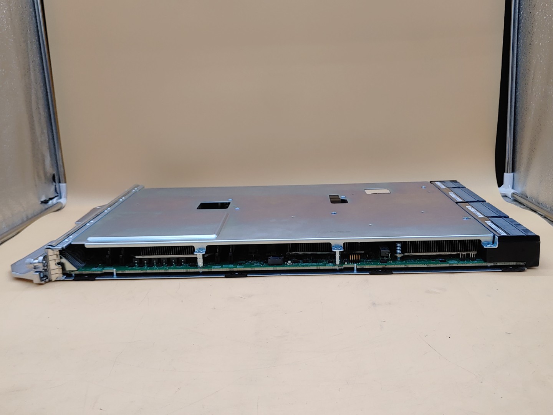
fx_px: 527
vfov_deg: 42.9
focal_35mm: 33
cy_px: 208
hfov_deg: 55.4
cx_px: 276
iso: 50
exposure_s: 1/146
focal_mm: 4.36
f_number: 1.8
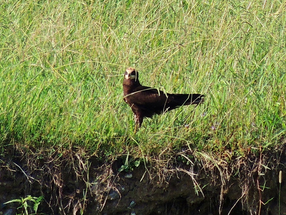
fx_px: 8262
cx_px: 143
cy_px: 108
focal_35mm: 1000
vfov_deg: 1.5
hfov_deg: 2.0
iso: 280
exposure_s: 1/500
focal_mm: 180
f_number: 5.9
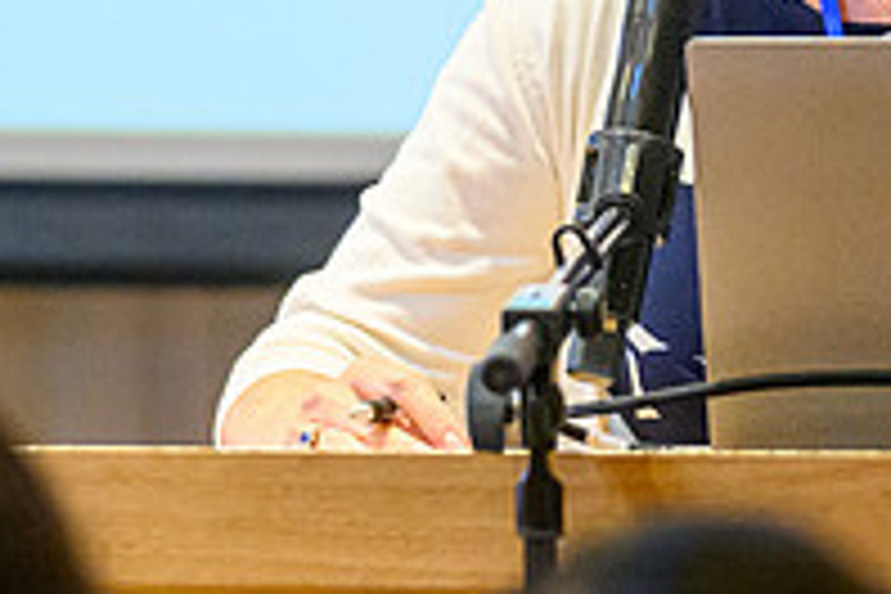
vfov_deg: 2.0
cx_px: 450
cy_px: -117
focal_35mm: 672
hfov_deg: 3.1
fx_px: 16631
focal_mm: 150
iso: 4000
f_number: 2.8
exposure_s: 1/400
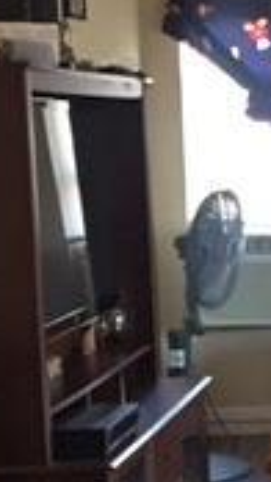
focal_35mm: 116
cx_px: 758
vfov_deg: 18.4
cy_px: 332
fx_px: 1480
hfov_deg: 8.9
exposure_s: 1/30
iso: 80
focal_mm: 4.15
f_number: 2.2
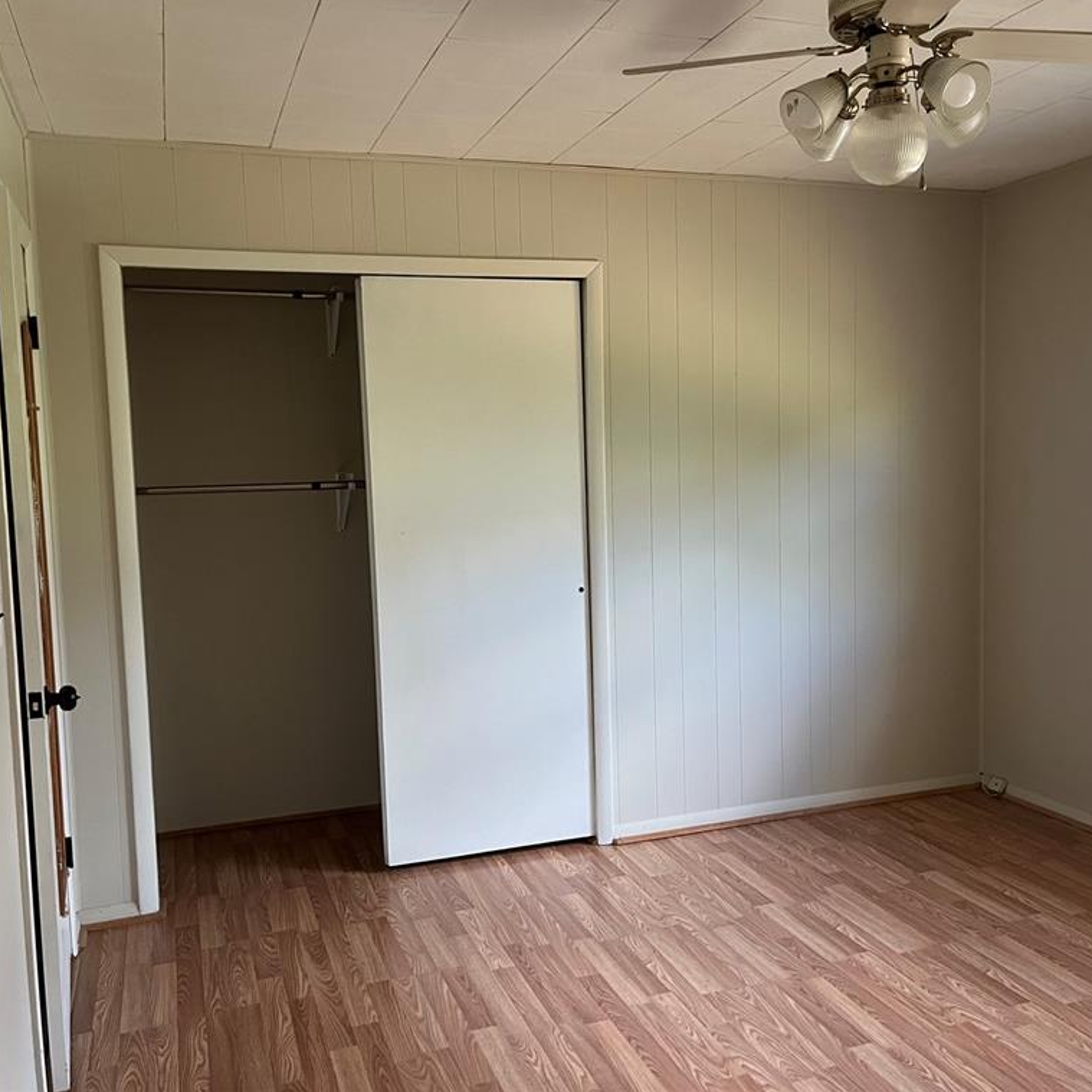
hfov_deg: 52.5
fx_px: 1106
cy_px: 541
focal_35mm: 31
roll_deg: +1.0
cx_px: 583
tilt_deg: -4.3
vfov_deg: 52.5
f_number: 1.6
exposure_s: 1/60
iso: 160
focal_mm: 5.1
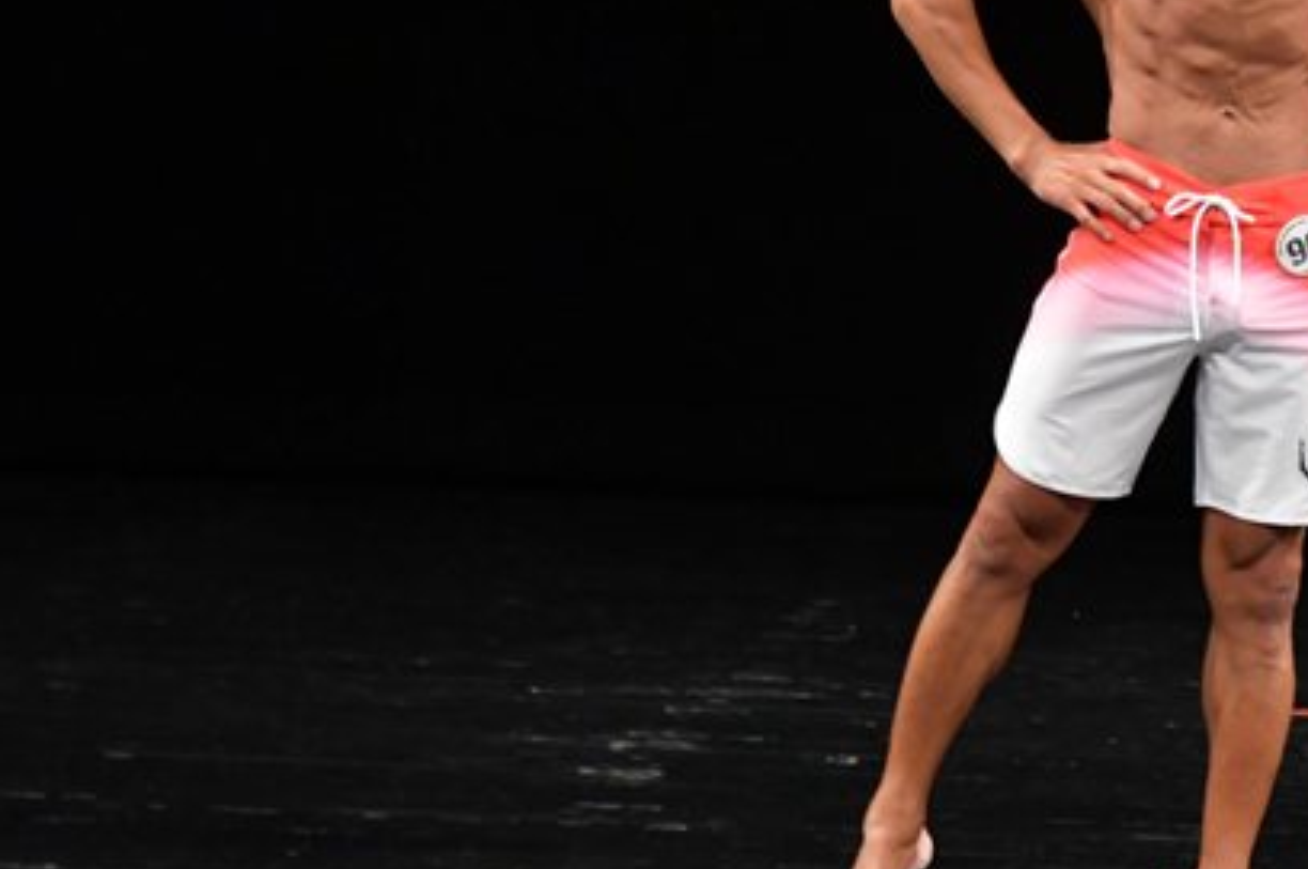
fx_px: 19669
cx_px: 1210
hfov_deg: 3.8
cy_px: 196
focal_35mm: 542
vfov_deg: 2.5
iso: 3200
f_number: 5.6
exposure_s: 1/400
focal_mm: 190
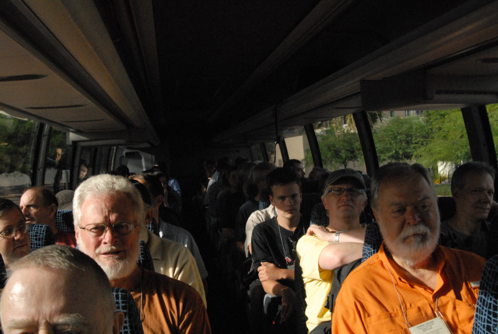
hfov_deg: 46.3
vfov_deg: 32.0
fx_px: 582
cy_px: 167
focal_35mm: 42
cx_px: 249
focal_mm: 28
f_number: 11
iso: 1600
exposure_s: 1/500
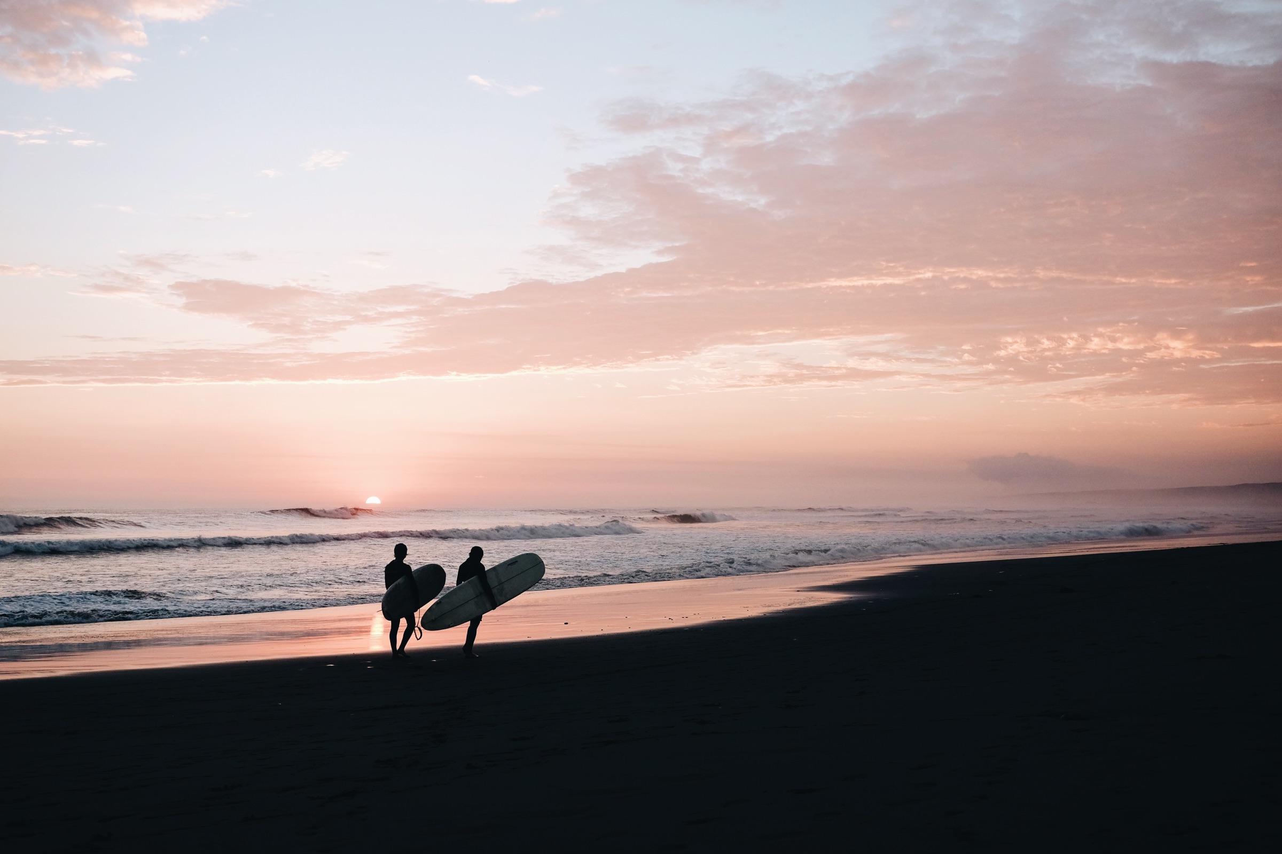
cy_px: 427
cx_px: 641
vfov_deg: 32.6
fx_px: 1460
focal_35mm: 41
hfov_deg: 47.4
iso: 640
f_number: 4
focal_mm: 27
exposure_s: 1/500
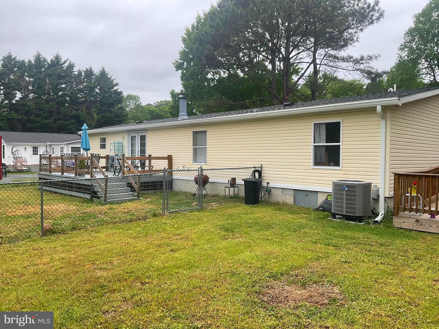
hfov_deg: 61.7
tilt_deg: -2.4
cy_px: 164
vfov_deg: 48.2
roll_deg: -0.1
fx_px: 368
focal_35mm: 29
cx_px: 220
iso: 16
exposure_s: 1/700
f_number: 1.8
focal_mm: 3
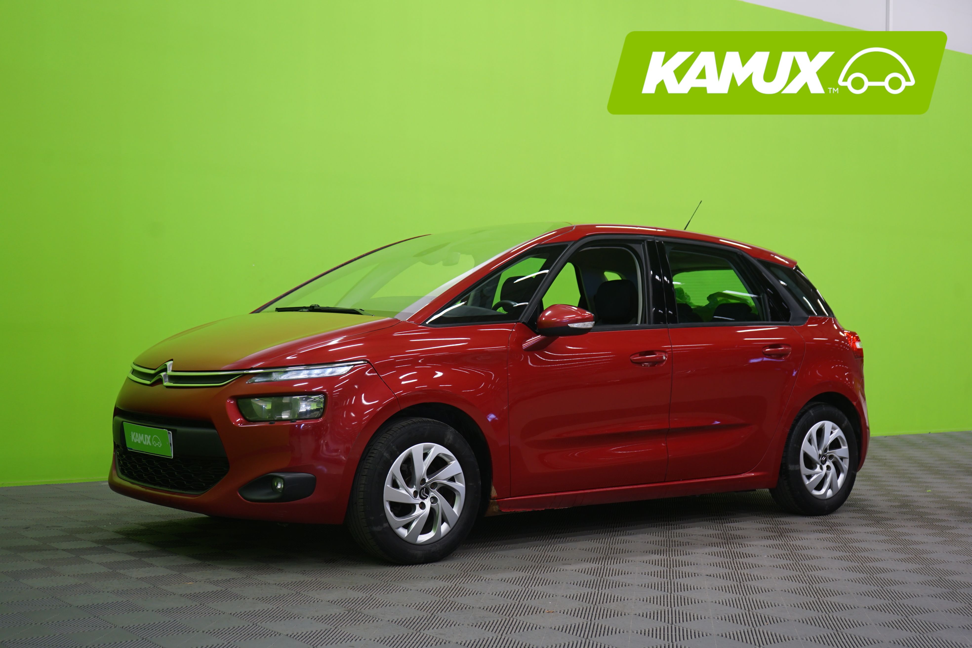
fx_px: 1296
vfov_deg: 28.1
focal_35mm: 48
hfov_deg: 41.1
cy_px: 324
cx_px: 486
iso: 400
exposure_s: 1/8
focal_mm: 48
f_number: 5
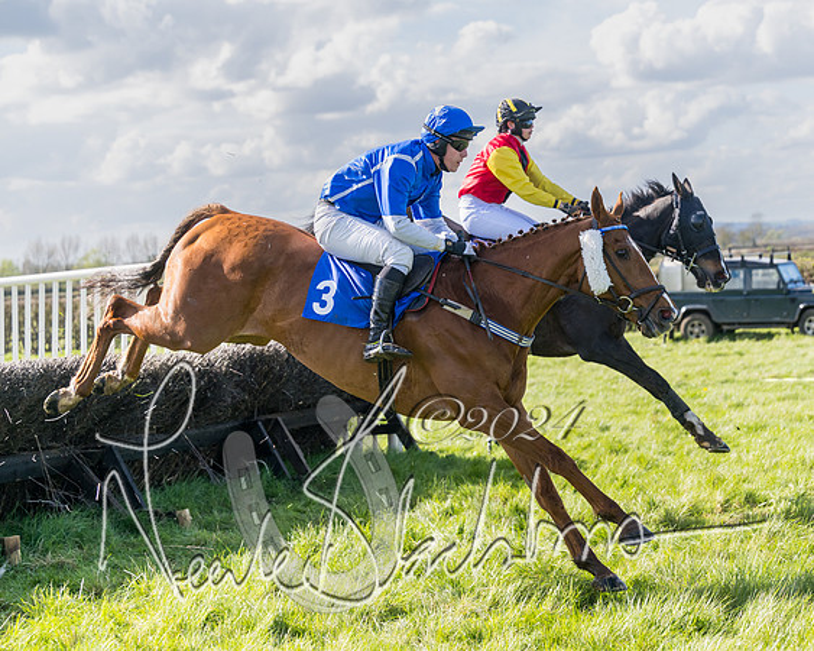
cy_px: 292
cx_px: 512
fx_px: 2207
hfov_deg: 20.9
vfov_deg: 16.8
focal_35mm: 92
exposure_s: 1/2000
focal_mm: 72
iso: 400
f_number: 4
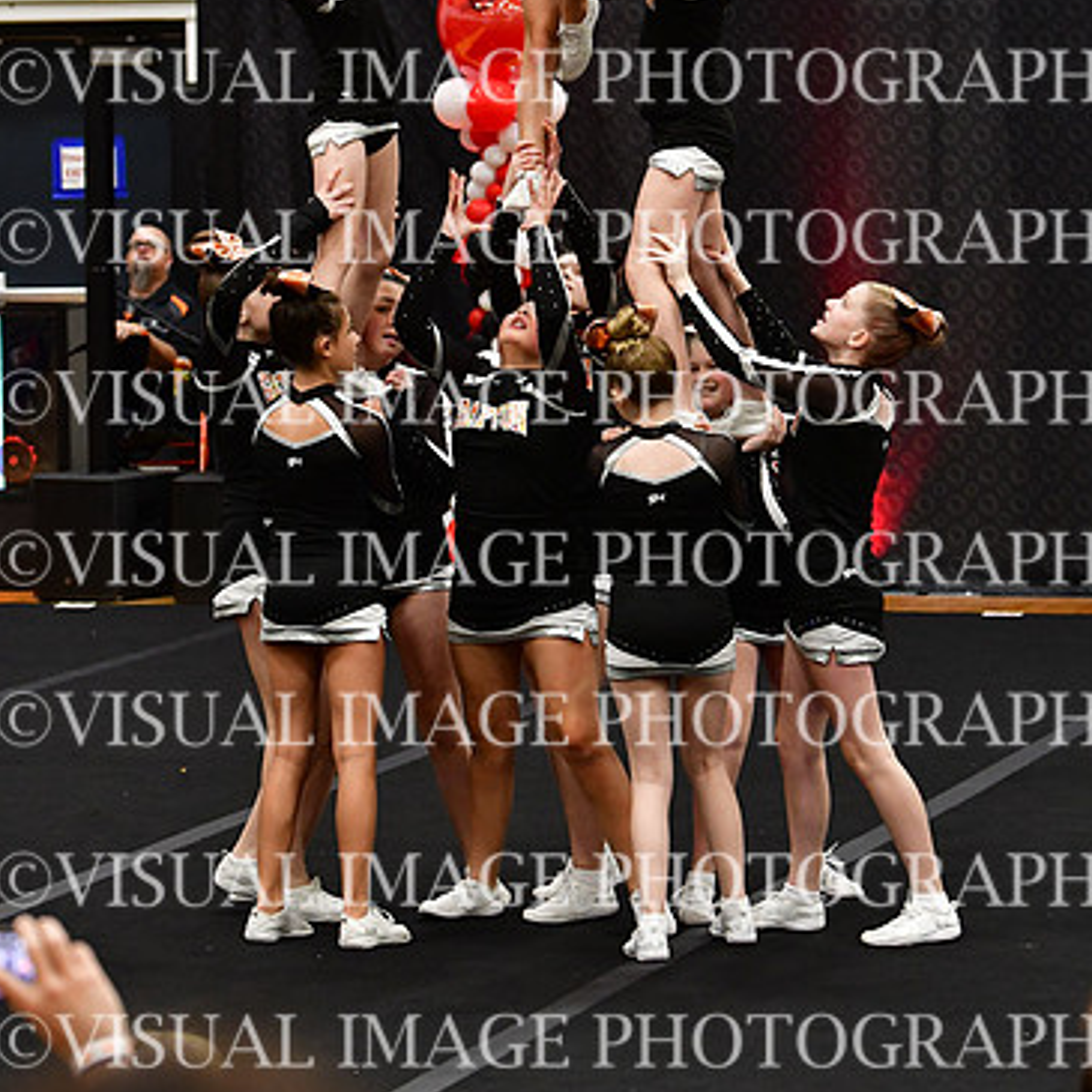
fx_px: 6853
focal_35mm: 192
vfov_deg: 9.1
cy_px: 317
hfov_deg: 9.1
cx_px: 573
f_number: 3.5
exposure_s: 1/500
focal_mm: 95
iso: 4000
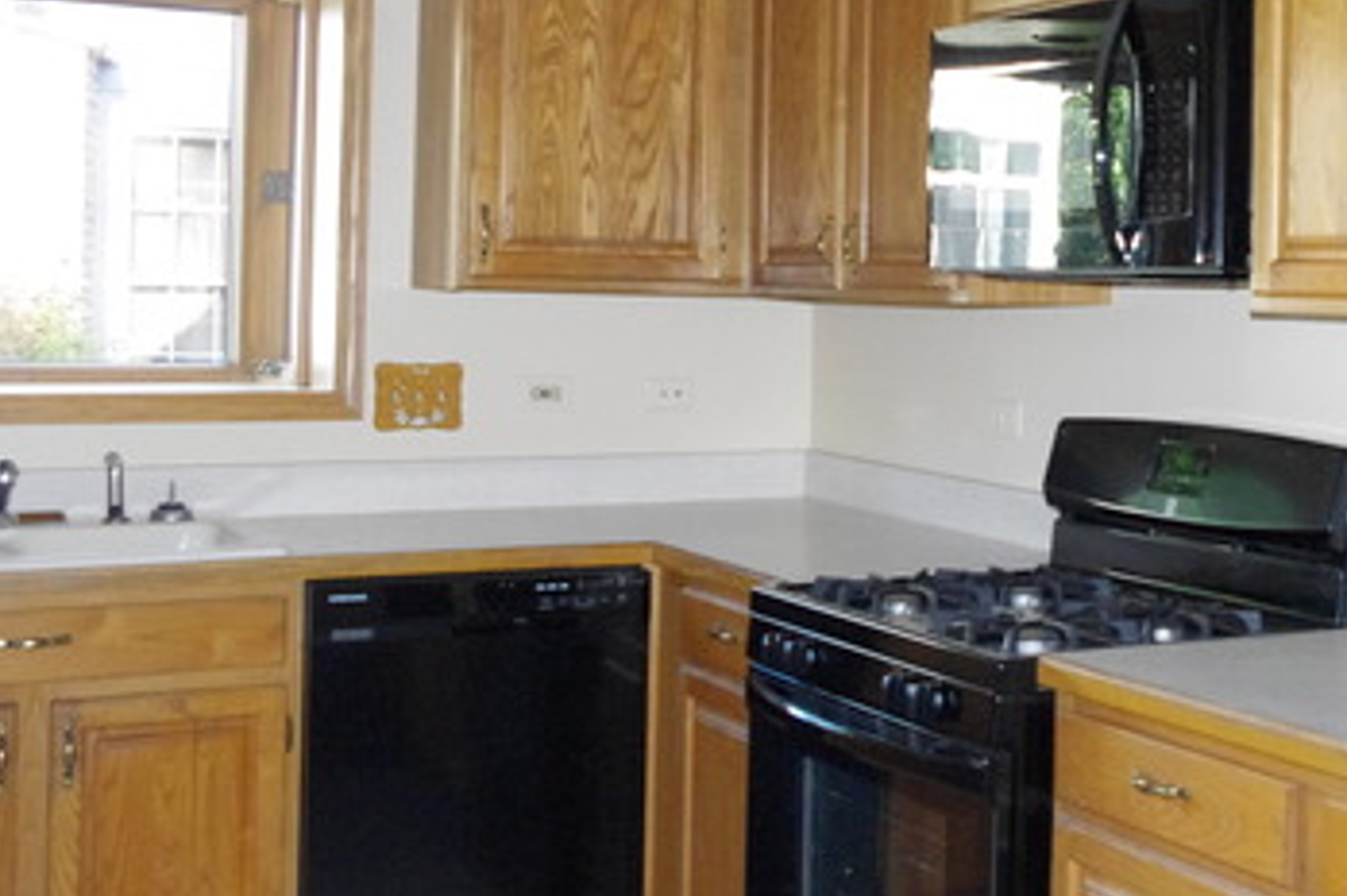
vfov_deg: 24.4
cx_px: 1007
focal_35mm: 55
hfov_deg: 35.5
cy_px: 276
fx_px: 2056
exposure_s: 1/180
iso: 3200
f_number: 5.6
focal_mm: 20
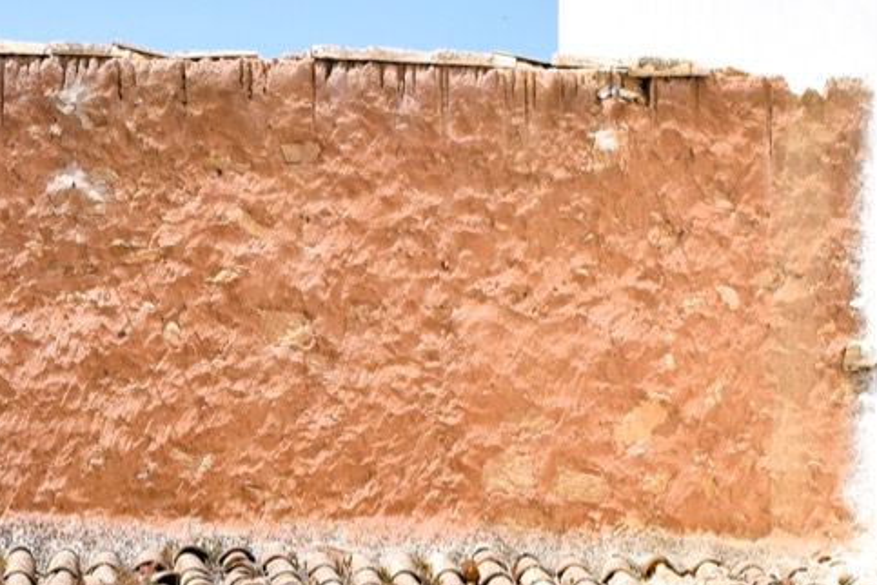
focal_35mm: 149
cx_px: -40
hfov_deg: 13.5
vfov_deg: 9.0
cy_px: 838
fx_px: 3630
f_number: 10
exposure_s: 1/400
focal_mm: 30
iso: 200
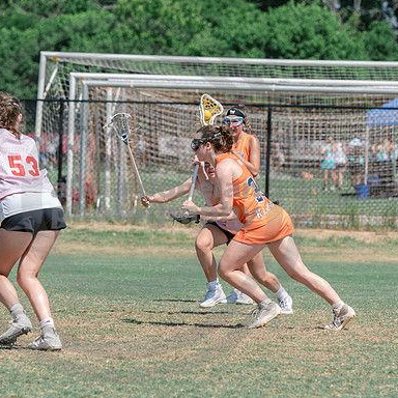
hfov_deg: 4.9
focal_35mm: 361
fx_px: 4696
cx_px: 227
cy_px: 200
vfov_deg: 4.9
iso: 400
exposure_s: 1/2000
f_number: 5.6
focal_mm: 200
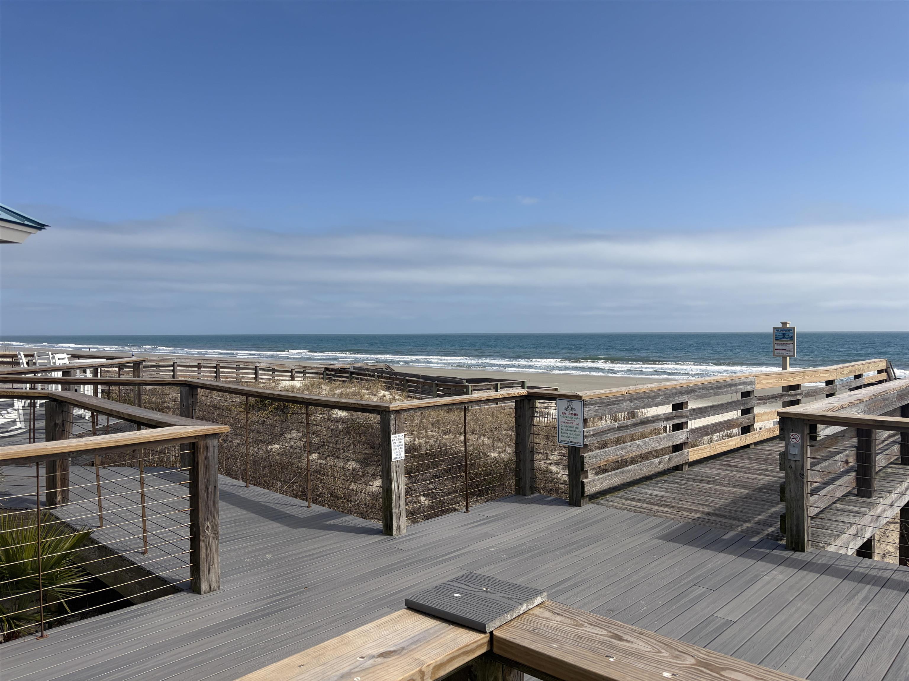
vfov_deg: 53.1
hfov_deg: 67.3
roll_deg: -0.4
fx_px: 683
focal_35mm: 26
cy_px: 340
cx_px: 454
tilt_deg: +1.1
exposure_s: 1/6993
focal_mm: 5.96
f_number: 1.6
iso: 50
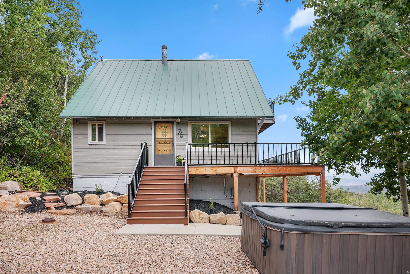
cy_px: 137
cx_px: 205
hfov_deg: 83.9
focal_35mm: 20
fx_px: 228
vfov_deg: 62.0
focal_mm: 20
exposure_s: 1/200
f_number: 9
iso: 250
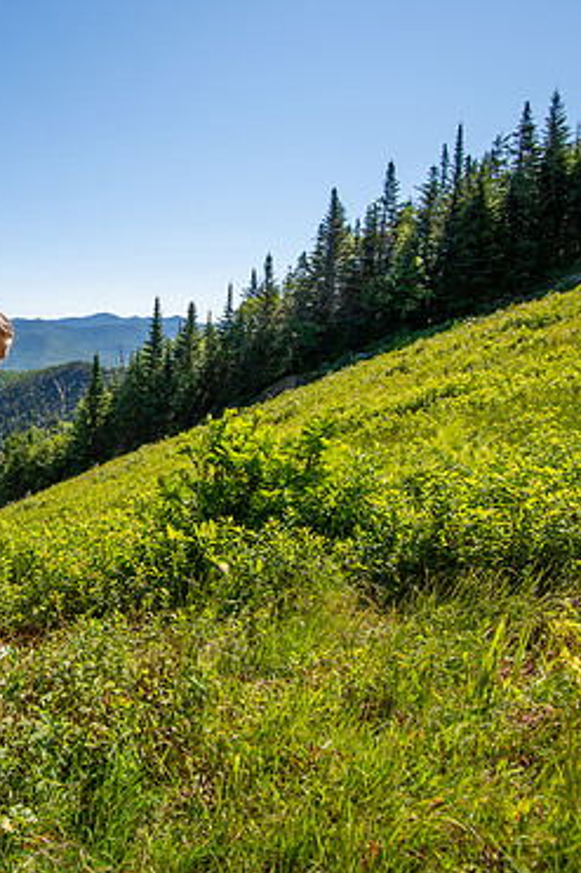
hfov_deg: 46.5
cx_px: 64
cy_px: 428
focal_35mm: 25
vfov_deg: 71.5
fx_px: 606
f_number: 5
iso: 100
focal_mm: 16
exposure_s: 1/500
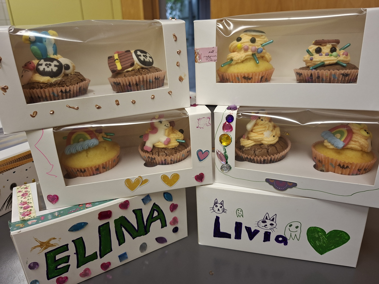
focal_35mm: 23
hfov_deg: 73.9
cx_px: 190
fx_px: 252
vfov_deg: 58.9
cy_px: 142
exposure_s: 1/50
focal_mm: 5.54
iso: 160
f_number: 1.8
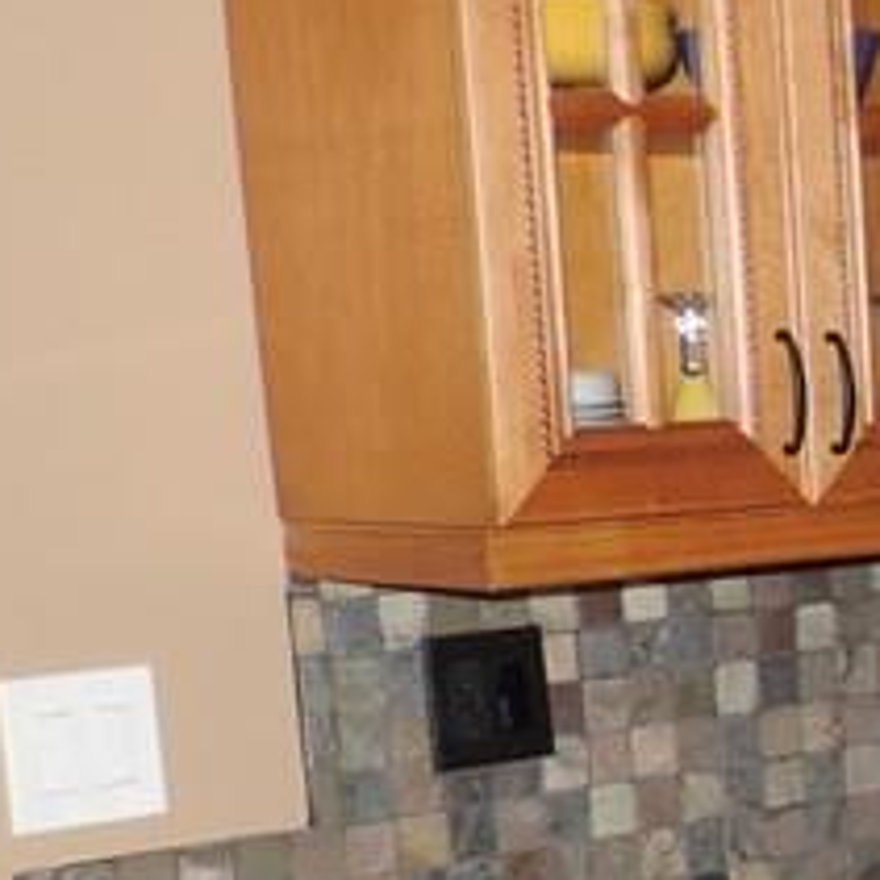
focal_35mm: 103
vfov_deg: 16.6
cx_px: 1614
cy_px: 851
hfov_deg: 14.7
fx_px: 2962
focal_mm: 4.3
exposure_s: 1/30
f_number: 3
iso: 200
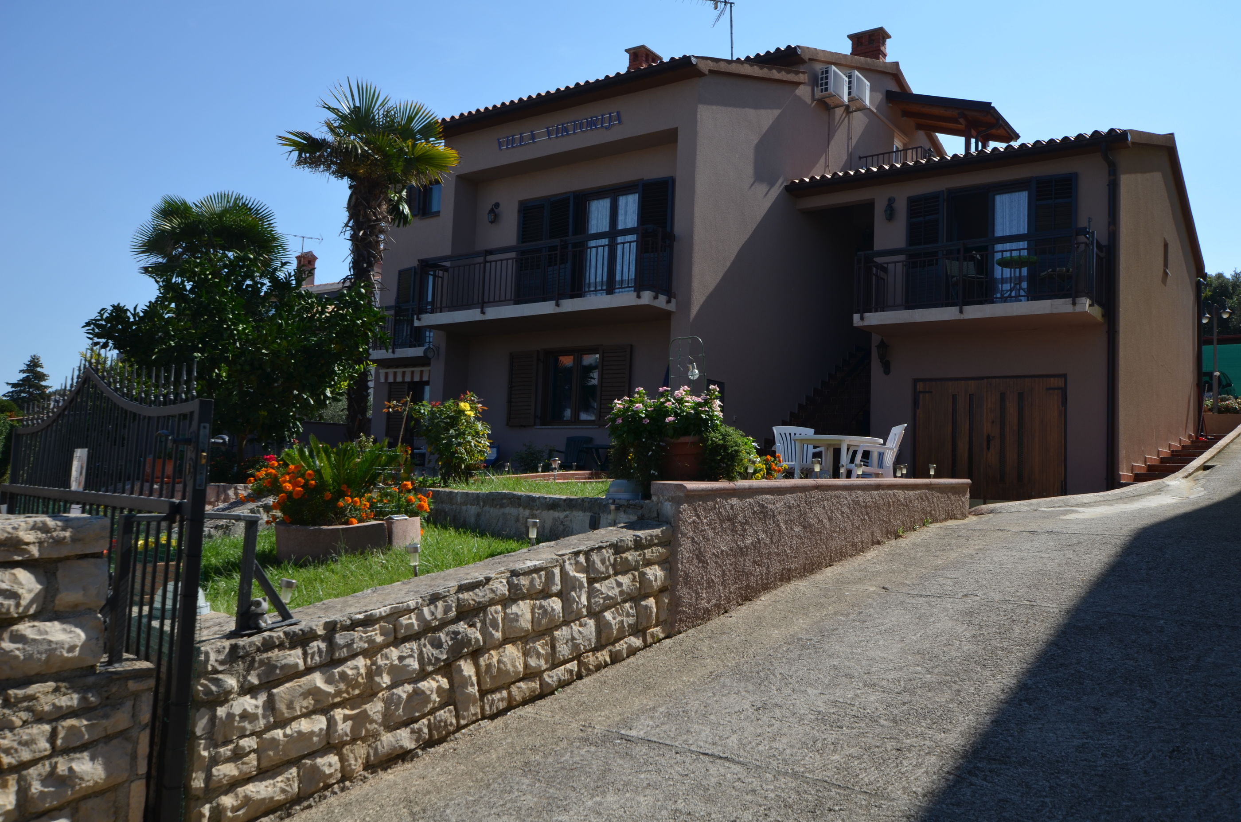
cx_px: 620
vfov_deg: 43.4
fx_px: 1032
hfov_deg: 62.0
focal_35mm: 30
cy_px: 411
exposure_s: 1/250
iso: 125
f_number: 8
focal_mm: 20
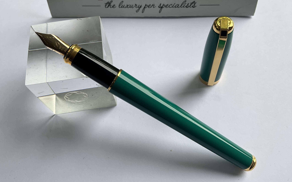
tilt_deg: -62.4
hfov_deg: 61.2
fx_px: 247
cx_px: 145
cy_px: 83
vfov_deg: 40.6
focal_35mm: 31
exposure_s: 1/122
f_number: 1.8
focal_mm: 3
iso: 25
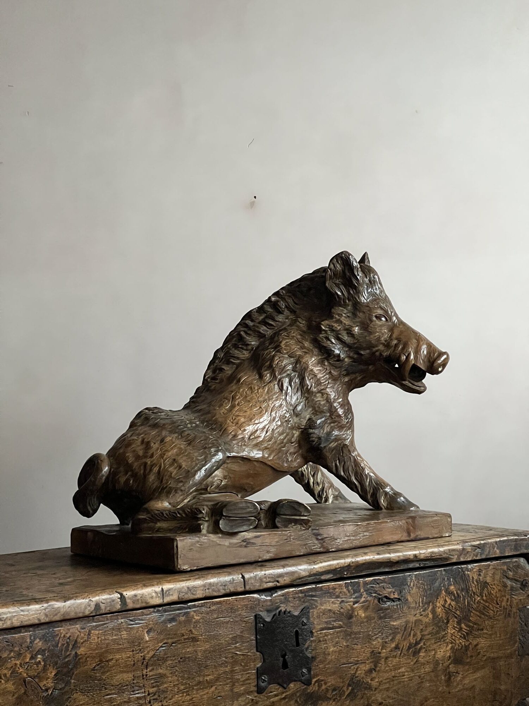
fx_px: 1569
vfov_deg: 25.3
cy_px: 353
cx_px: 264
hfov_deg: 19.1
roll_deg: +0.5
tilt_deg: -1.3
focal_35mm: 77
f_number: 2.8
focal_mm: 9
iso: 1250
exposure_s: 1/30
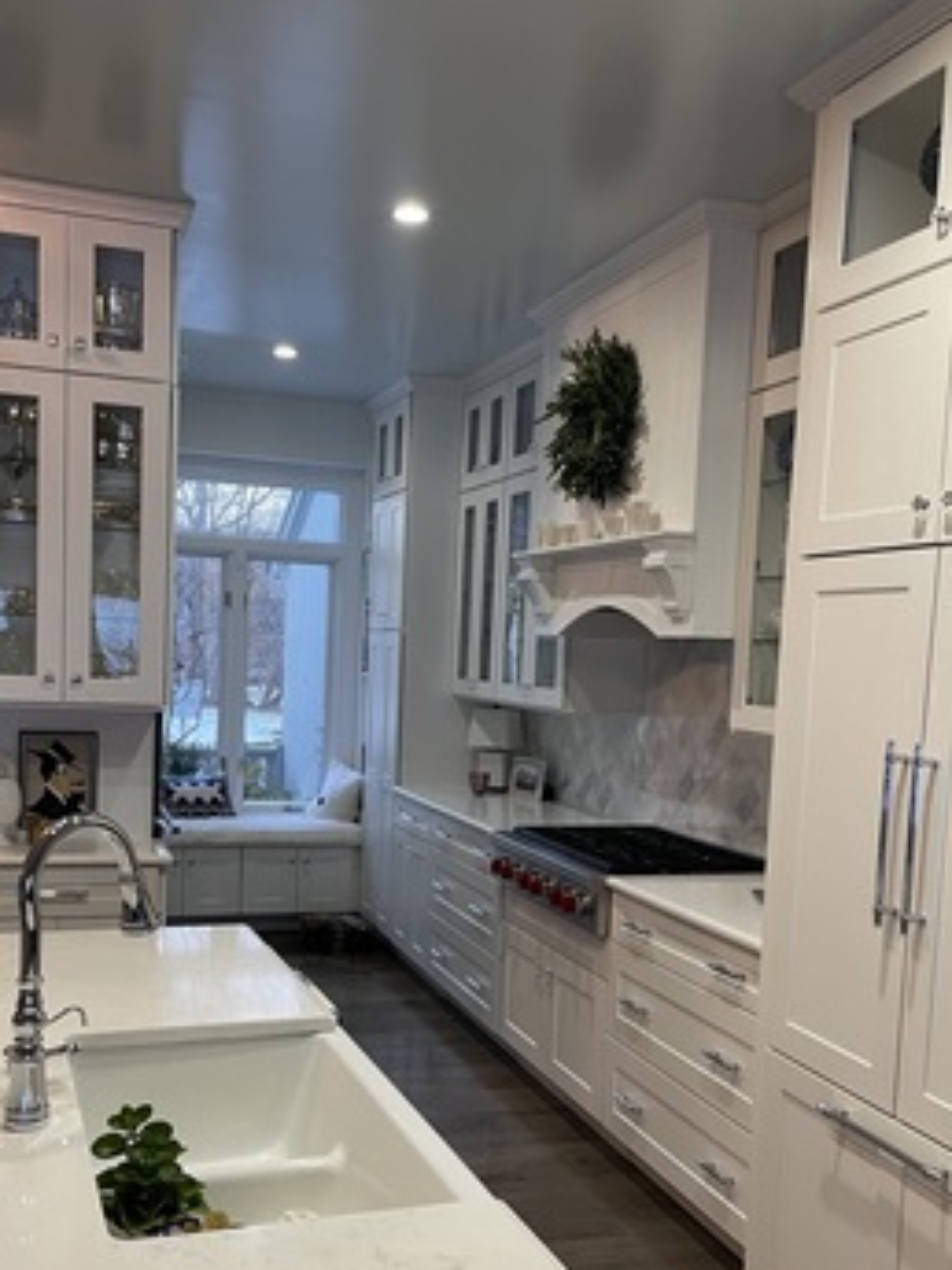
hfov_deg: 41.7
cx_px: 417
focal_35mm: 34
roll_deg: -2.3
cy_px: 738
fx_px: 1247
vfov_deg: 53.7
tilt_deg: -5.1
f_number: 1.6
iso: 100
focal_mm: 4.2
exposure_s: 1/60
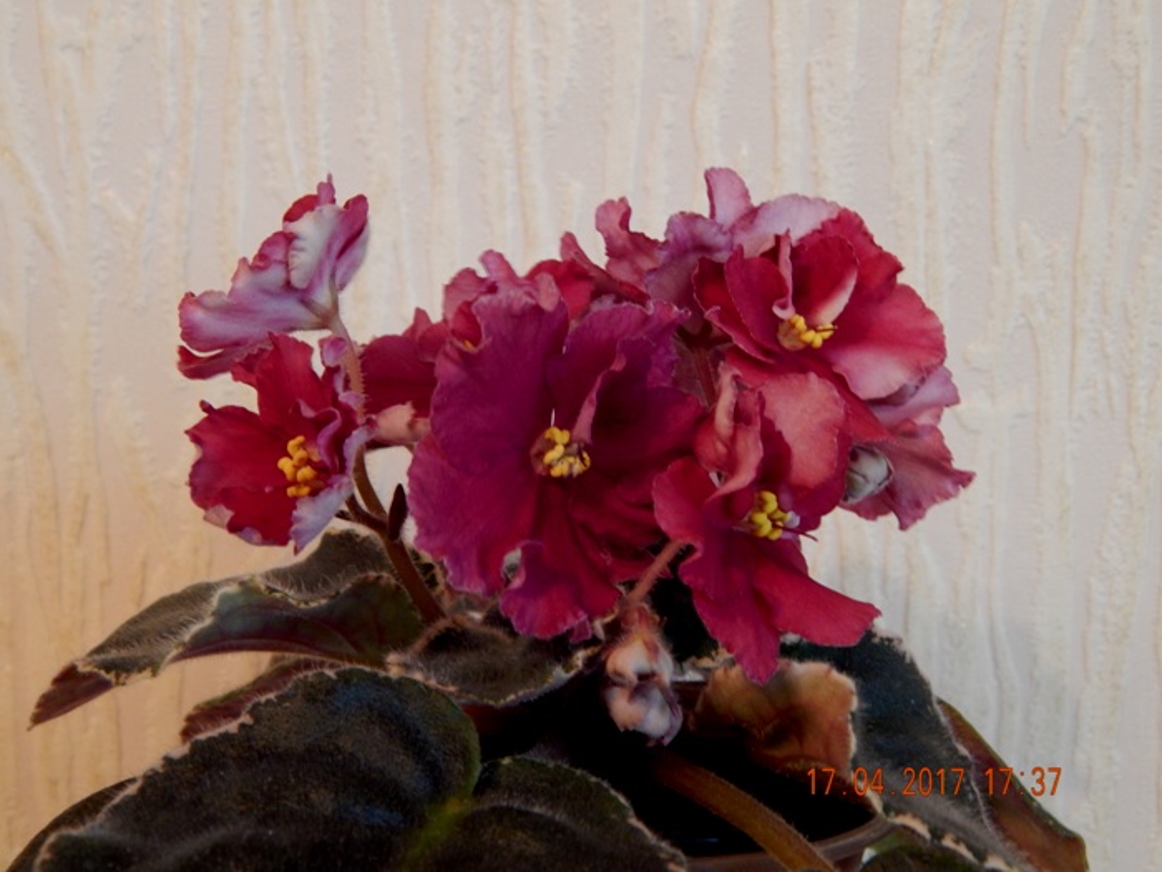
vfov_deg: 37.7
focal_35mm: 38
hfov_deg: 49.0
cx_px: 581
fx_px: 1276
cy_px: 436
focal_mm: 6.8
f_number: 3.4
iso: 400
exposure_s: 1/15
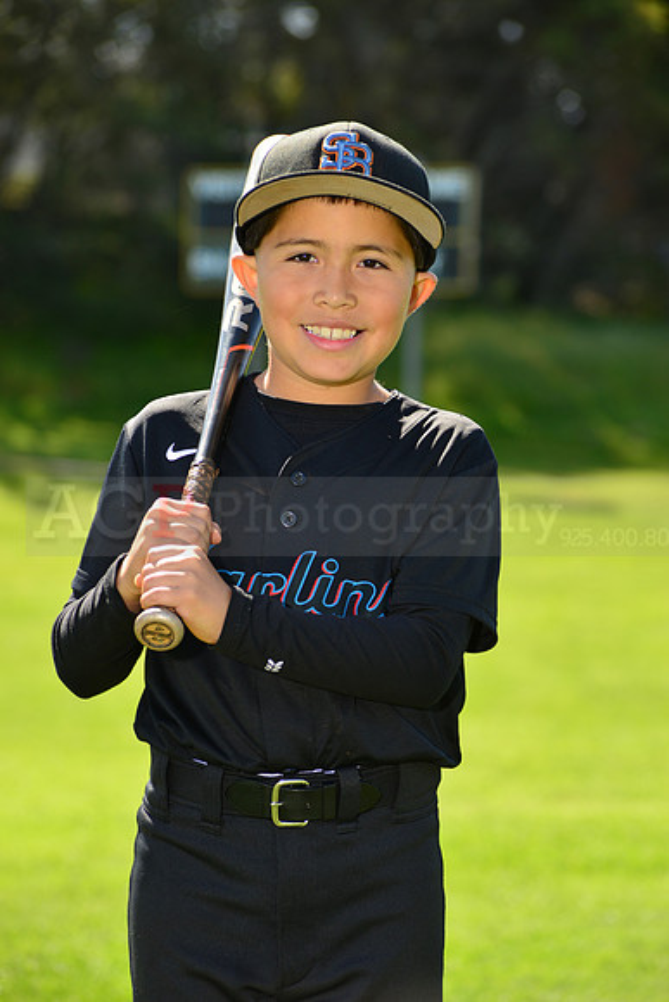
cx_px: 334
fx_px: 4457
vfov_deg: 12.8
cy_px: 501
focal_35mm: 160
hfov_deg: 8.6
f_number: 8
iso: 200
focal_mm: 160
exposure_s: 1/250
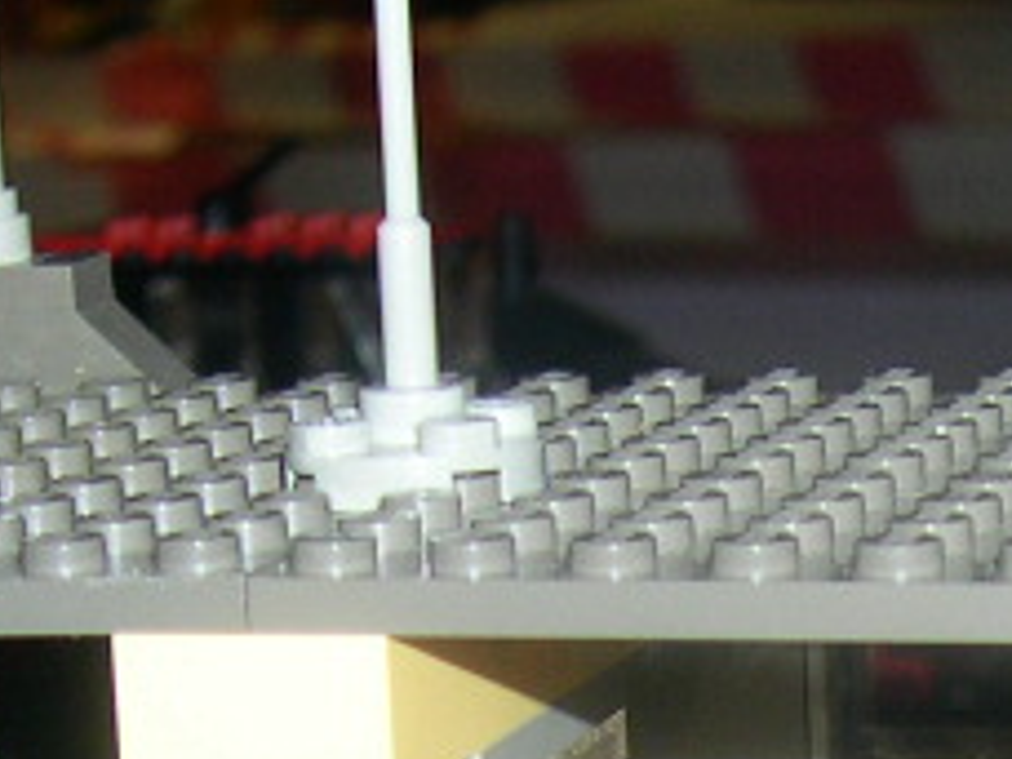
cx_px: 1034
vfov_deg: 8.2
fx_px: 4999
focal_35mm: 171
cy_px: 1558
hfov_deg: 11.4
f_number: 2.8
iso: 100
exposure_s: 1/60
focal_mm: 8
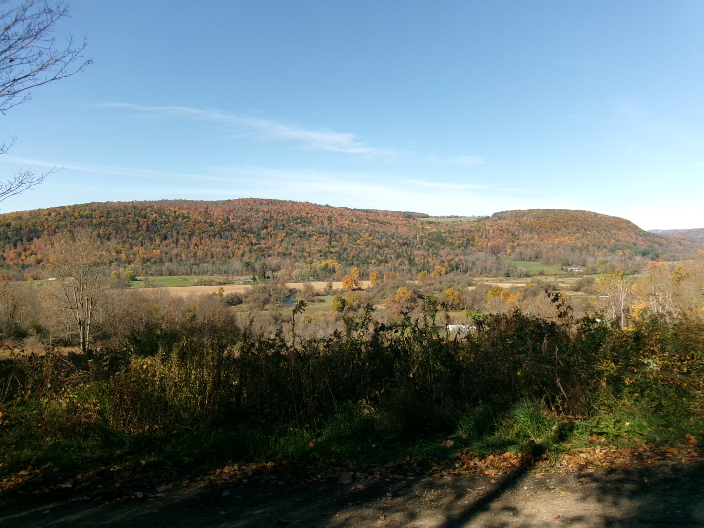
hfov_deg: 63.4
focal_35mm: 28
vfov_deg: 49.7
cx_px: 352
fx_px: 569
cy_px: 264
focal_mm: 5.1
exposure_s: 1/100
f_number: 10.8
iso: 100
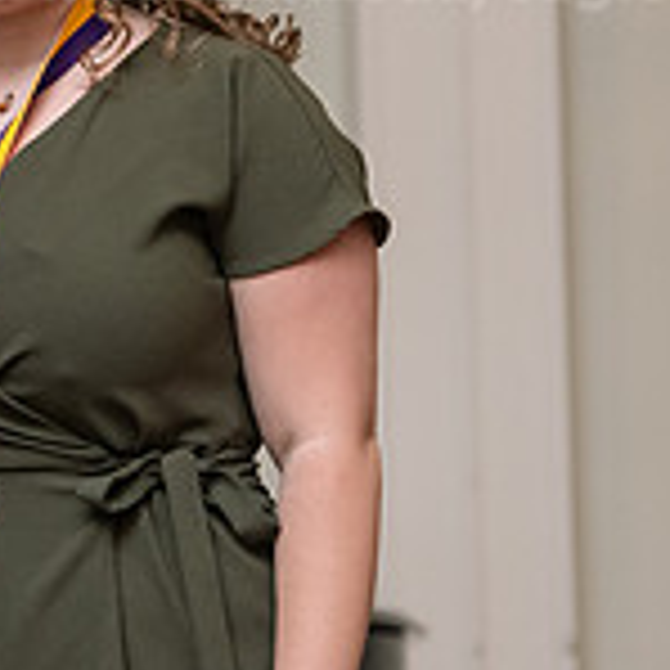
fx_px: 8474
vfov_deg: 4.5
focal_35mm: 387
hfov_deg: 4.5
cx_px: -335
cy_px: 34
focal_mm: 112
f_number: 4
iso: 2000
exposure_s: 1/200
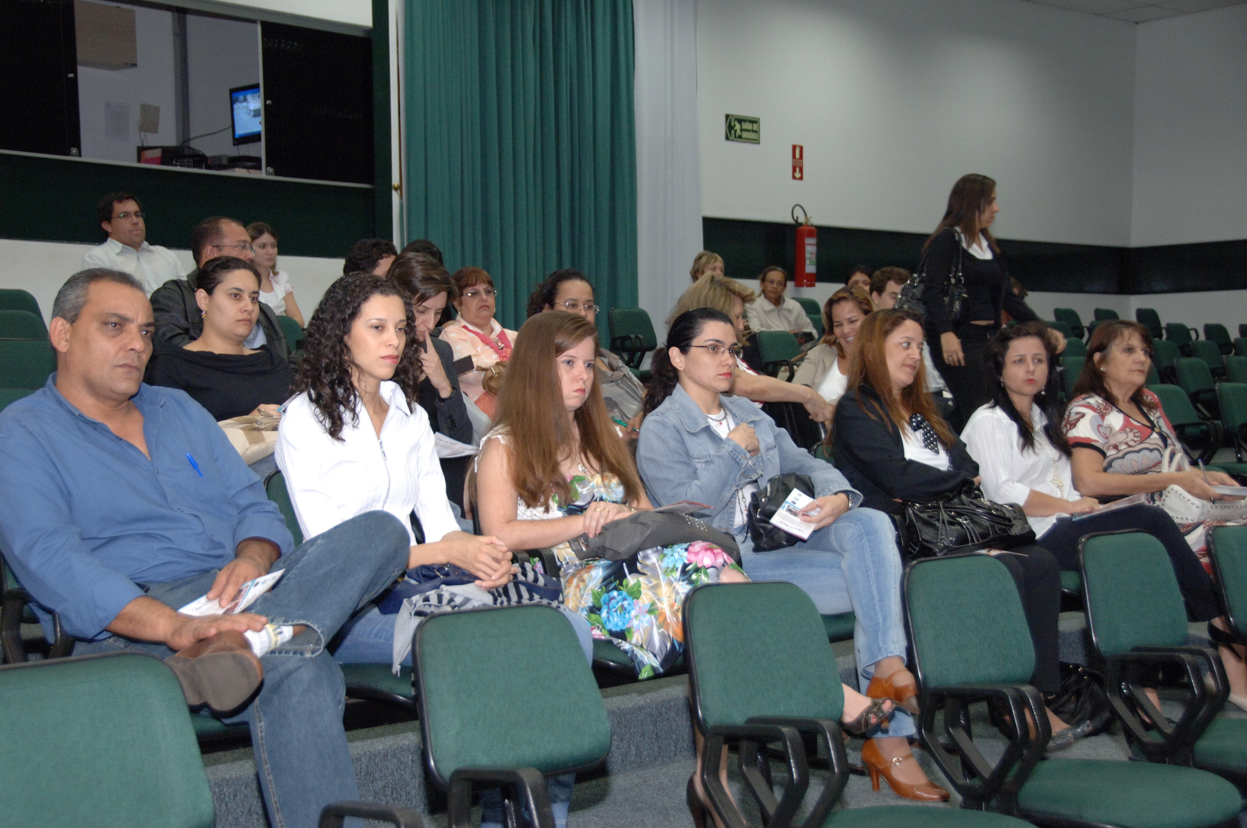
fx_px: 1868
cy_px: 414
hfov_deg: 36.9
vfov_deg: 25.0
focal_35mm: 54
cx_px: 624
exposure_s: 1/60
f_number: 4.5
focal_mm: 36
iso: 800
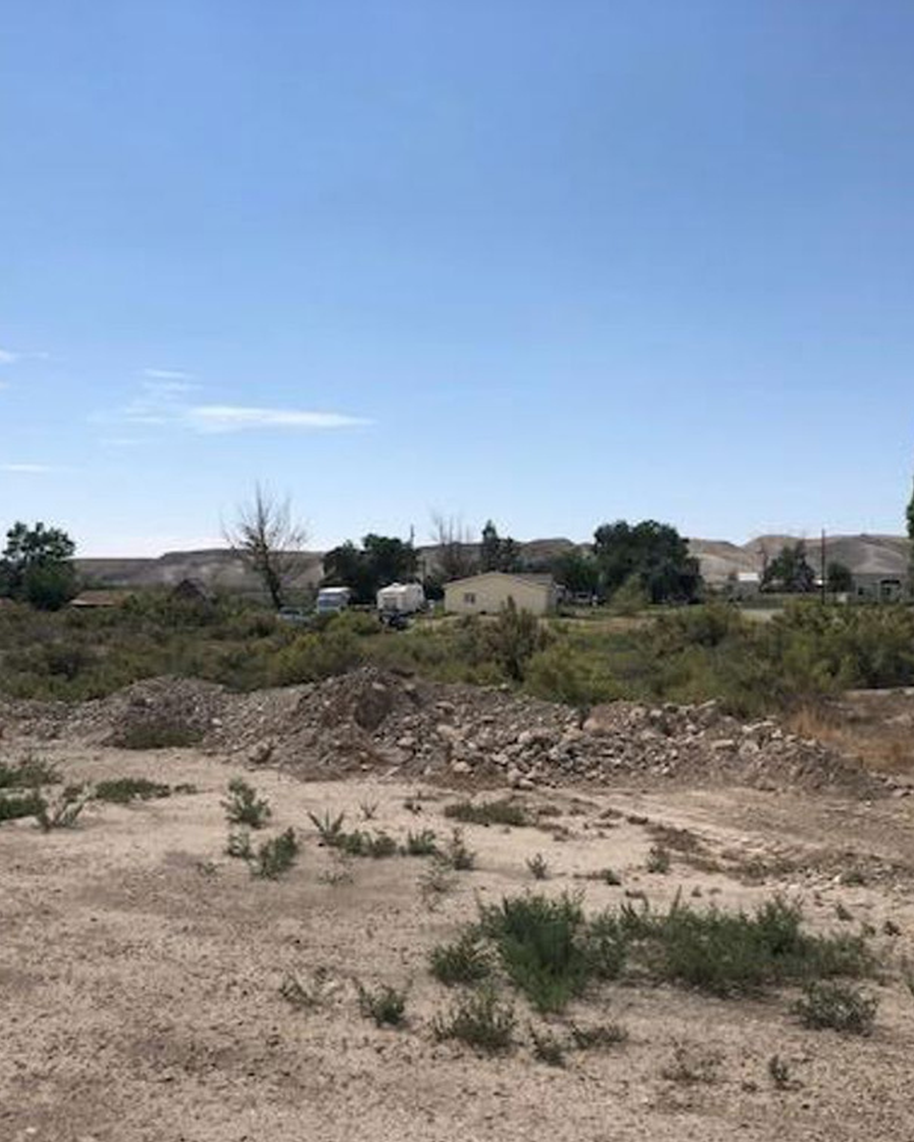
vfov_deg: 49.1
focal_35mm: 37
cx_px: 435
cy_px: 576
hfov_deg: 40.1
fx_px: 1251
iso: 25
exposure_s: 1/4367
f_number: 1.8
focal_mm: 3.99
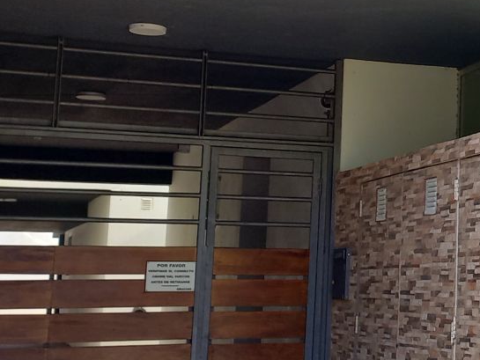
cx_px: 606
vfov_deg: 16.7
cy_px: 78
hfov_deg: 20.5
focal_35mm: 88
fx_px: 1221
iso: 50
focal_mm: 4.65
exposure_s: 1/405
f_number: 1.8
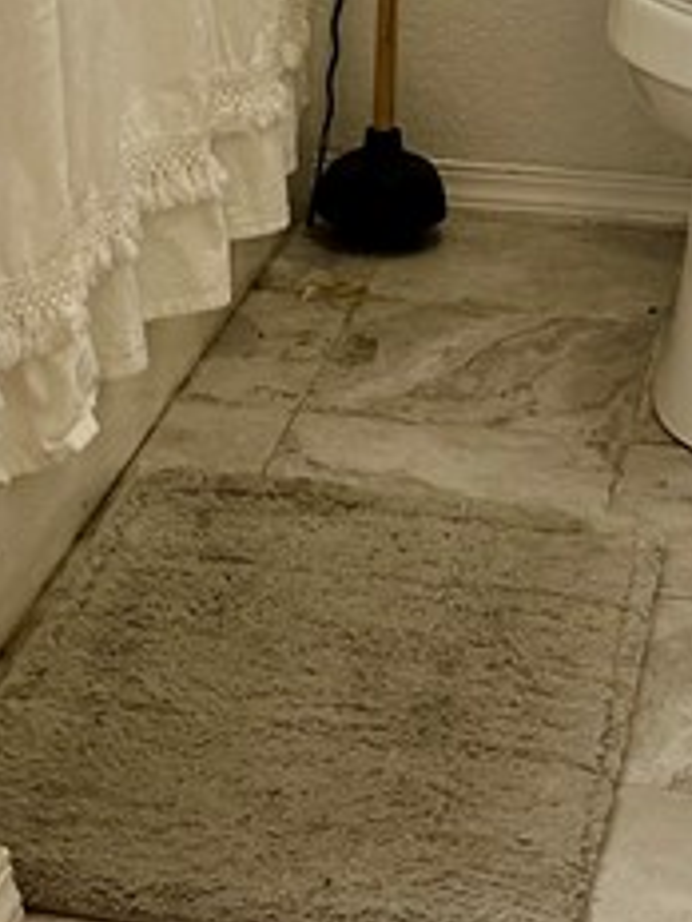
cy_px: -203
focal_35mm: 115
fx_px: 3065
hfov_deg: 12.8
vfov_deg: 16.4
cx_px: 183
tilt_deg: -12.2
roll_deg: +1.0
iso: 100
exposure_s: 1/120
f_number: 1.5
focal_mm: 5.7
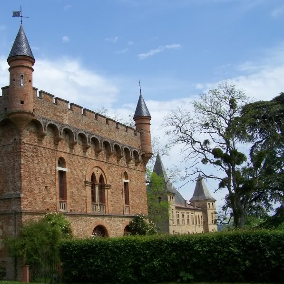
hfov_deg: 37.3
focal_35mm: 45
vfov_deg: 37.6
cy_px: 142
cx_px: 102
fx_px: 418
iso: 64
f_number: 4
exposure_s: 1/640
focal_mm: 6.3
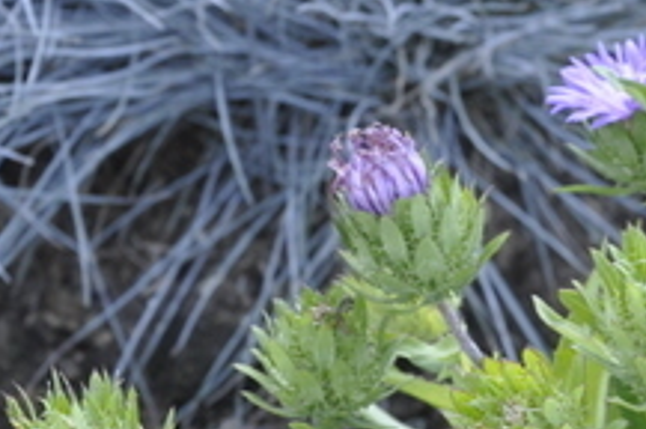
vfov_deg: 7.1
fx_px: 3473
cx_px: 801
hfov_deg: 10.4
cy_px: 316
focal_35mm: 194
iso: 200
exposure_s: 1/45
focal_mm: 35
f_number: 6.7
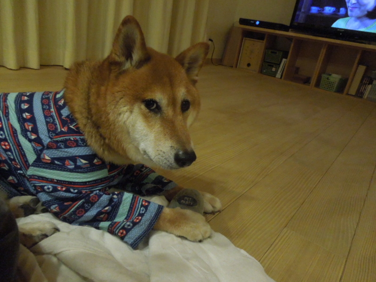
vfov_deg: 54.9
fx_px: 272
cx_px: 188
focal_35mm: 25
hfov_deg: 69.4
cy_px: 141
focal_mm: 4.5
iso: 1400
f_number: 3.3
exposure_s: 1/30
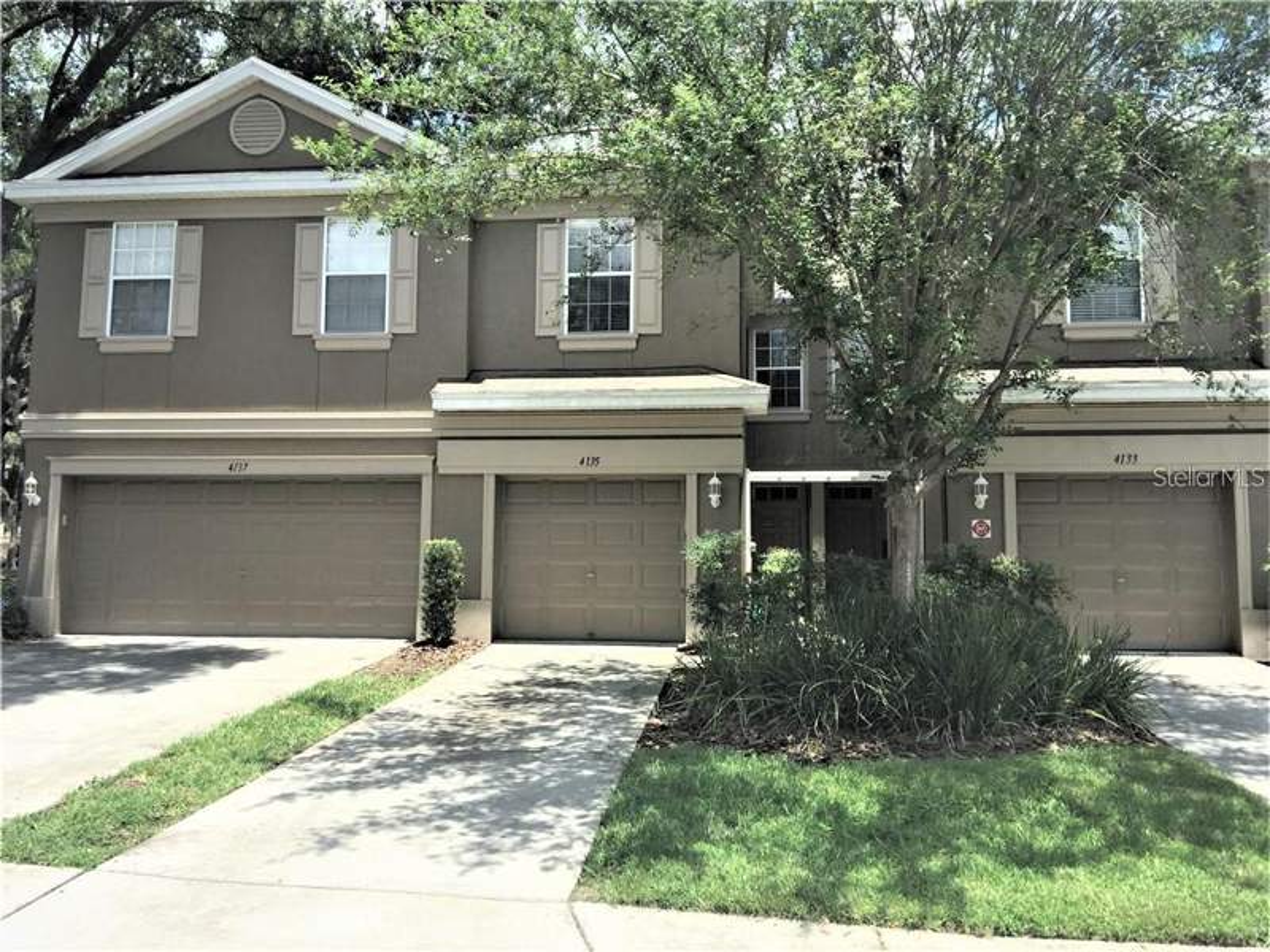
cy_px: 476
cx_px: 635
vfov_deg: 48.2
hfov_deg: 61.7
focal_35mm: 29
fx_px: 1064
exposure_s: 1/1364
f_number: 2.2
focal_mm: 4.15
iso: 32
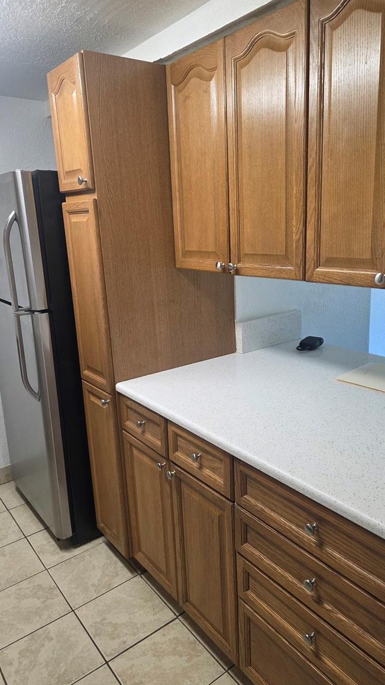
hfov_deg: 44.3
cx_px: 211
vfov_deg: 71.9
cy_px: 338
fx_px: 472
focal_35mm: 26
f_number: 1.7
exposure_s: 1/120
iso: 250
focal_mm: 6.3
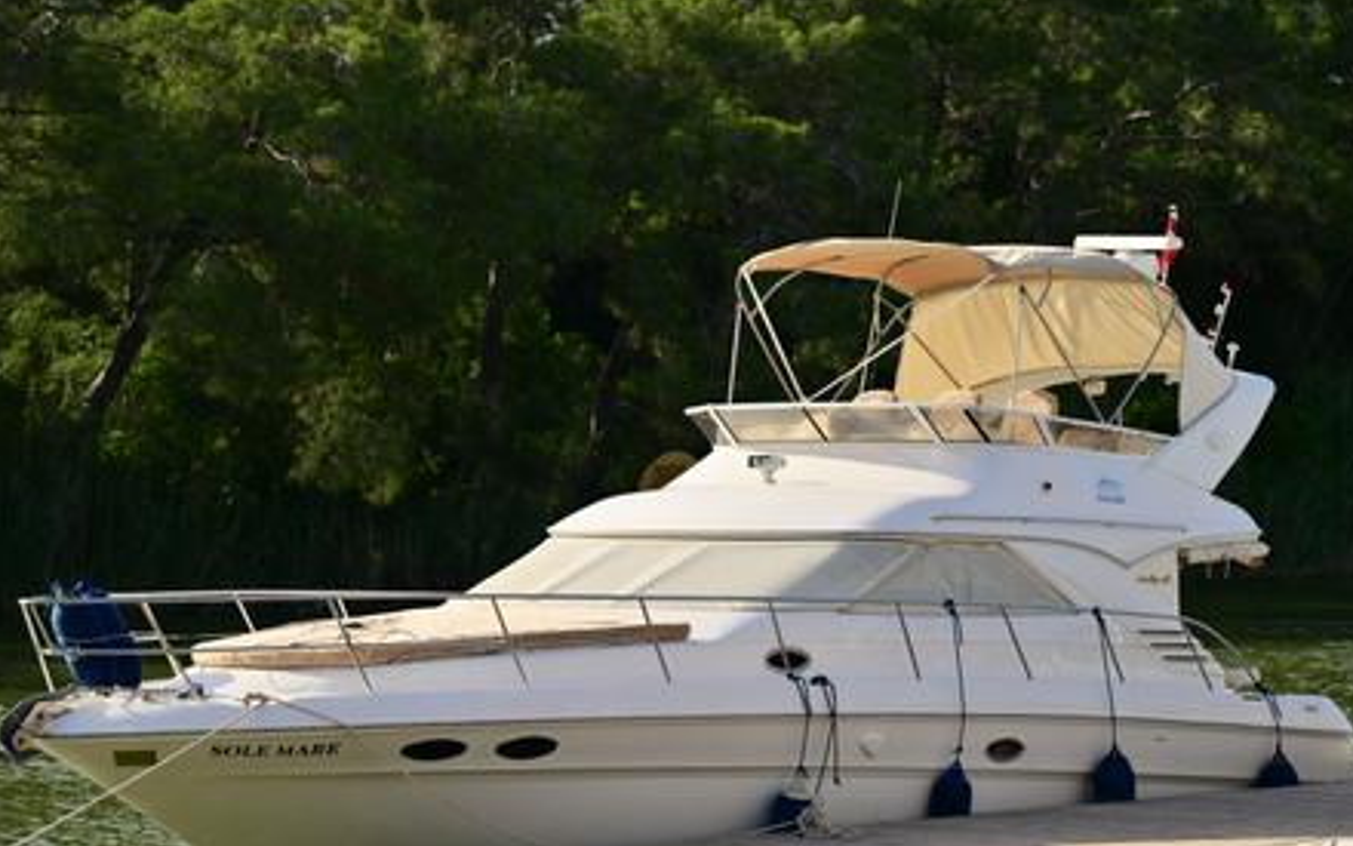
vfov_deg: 11.2
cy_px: 426
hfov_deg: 17.8
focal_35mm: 117
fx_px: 4314
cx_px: 713
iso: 100
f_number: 3.2
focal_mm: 101
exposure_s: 1/2000
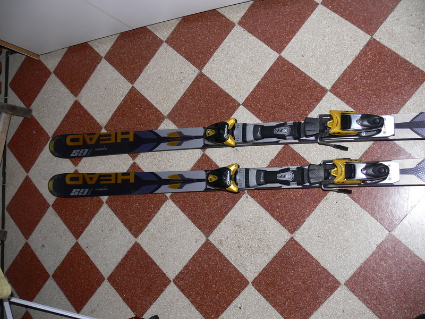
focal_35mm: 35
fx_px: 430
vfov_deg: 40.7
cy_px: 160
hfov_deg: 52.6
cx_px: 212
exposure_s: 1/30
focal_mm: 7.4
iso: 100
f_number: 2.8
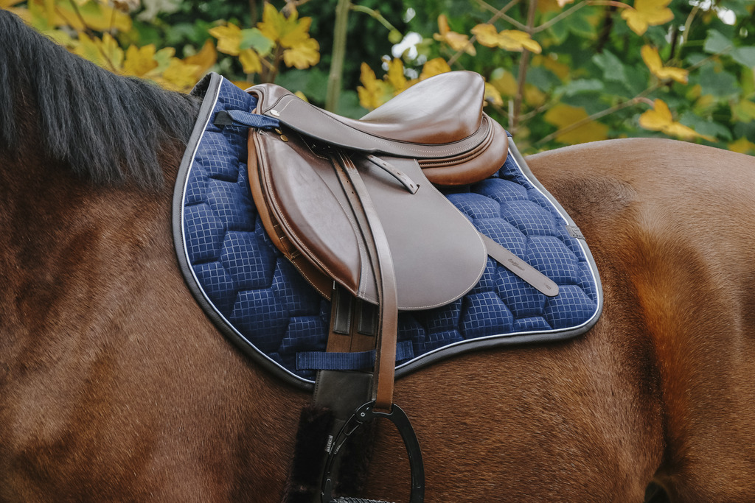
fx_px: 5243
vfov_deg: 5.5
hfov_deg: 8.2
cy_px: 252
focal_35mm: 250
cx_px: 378
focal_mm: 166.9
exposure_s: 1/250
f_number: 5
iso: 2000
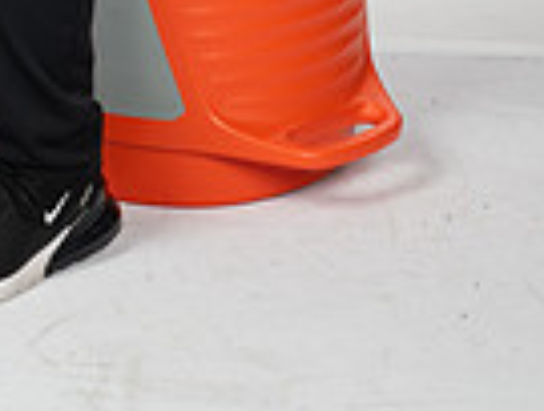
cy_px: -423
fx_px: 3120
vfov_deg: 7.2
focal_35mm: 198
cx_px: 4
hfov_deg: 9.9
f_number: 7.1
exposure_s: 1/500
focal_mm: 62
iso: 200
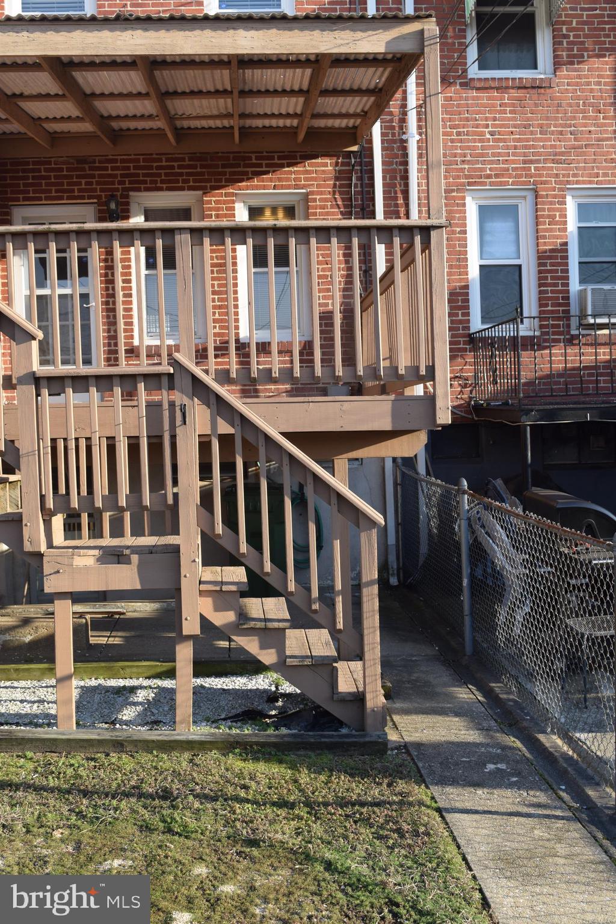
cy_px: 462
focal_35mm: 42
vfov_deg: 46.4
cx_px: 308
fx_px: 1078
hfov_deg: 31.9
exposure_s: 1/250
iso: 250
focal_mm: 28
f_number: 8
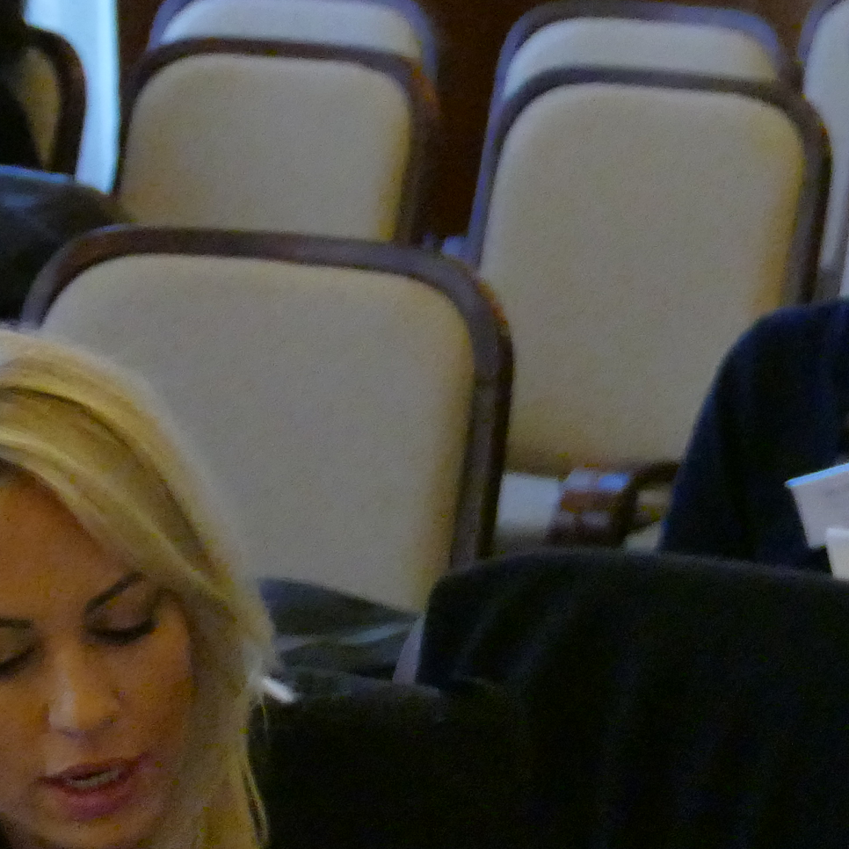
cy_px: 999
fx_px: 6549
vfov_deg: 7.4
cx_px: 1293
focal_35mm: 236
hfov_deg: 7.3
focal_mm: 25.32
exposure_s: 1/160
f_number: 3.6
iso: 3200
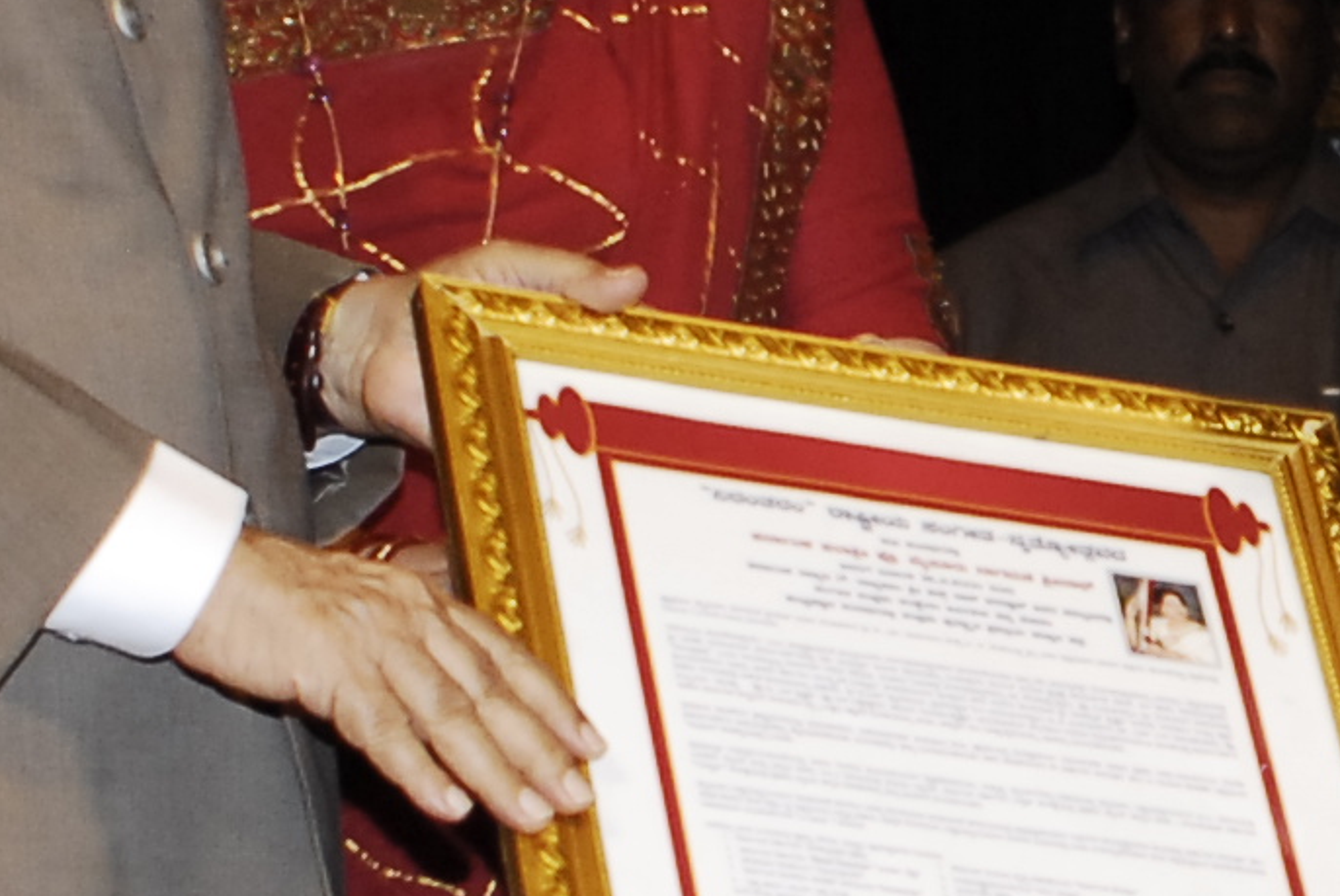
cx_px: 1508
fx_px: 8831
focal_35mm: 237
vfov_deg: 5.8
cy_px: 455
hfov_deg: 8.6
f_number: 3.5
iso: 400
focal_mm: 28
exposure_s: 1/80
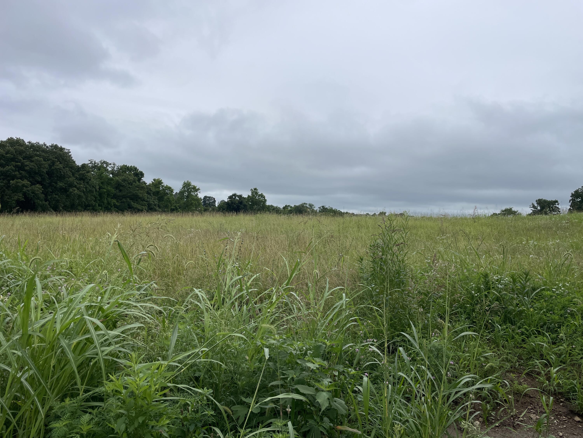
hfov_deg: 67.3
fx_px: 438
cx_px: 292
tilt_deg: +0.4
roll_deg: -2.7
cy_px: 219
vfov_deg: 53.1
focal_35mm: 26
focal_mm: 4.2
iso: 32
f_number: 1.6
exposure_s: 1/4292
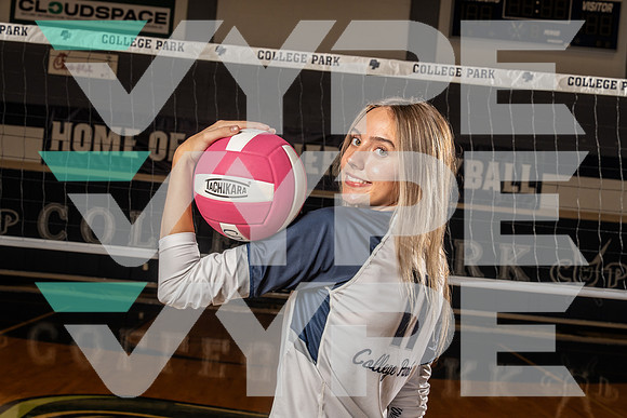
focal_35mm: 70
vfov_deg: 19.5
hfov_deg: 28.8
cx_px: 314
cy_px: 209
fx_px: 1219
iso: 640
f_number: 11
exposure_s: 1/250
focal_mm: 70
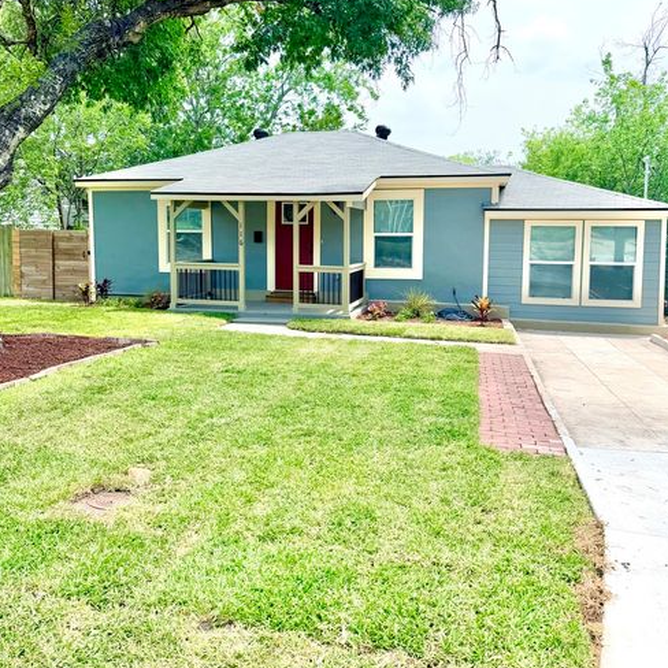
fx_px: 633
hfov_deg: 55.6
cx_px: 339
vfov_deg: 55.4
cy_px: 283
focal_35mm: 29
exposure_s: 1/3584
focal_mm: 6.76
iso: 80
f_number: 1.78
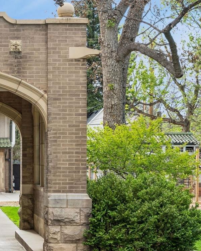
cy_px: 153
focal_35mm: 87
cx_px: -44
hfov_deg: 16.8
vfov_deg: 21.9
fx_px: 647
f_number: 9
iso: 400
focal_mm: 43
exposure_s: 1/160
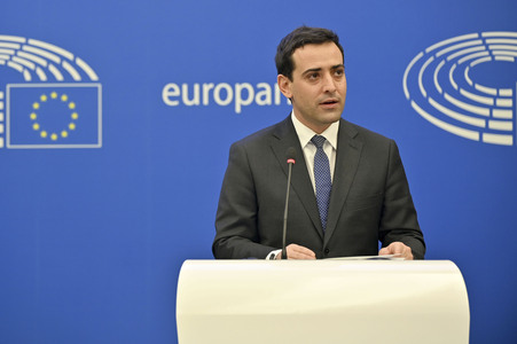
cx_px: 258
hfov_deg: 18.3
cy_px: 172
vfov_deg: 12.2
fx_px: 1607
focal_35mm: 112
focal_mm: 112
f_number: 2.8
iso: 400
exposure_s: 1/100
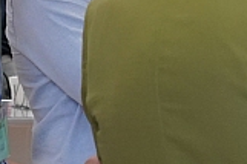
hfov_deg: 8.4
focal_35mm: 241
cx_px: 348
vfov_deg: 5.7
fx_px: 1652
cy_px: -13
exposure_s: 1/160
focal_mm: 44
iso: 4000
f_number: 4.5
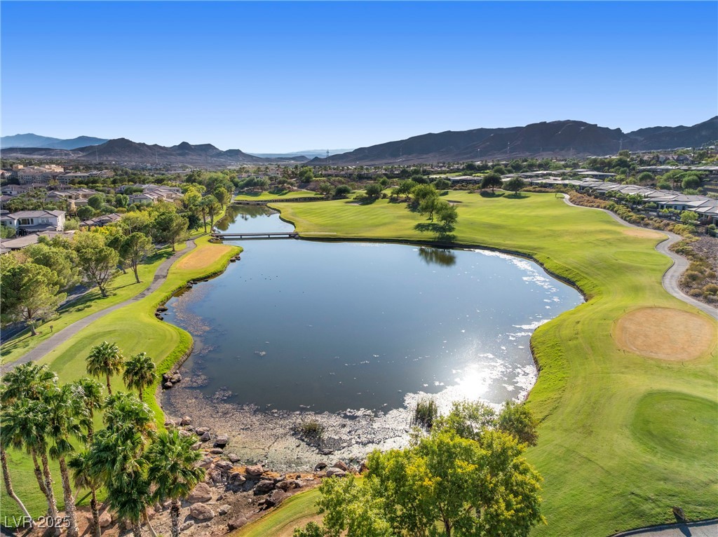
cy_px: 268
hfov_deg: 71.6
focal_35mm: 24
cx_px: 359
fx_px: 497
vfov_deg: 56.7
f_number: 2.8
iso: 150
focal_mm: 12.29
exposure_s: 1/500
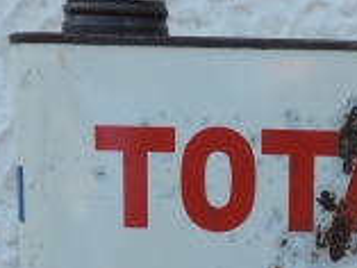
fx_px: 1104
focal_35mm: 107
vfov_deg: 13.4
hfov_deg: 18.1
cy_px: 341
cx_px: 325
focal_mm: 4.9
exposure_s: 1/250
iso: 80
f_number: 3.1
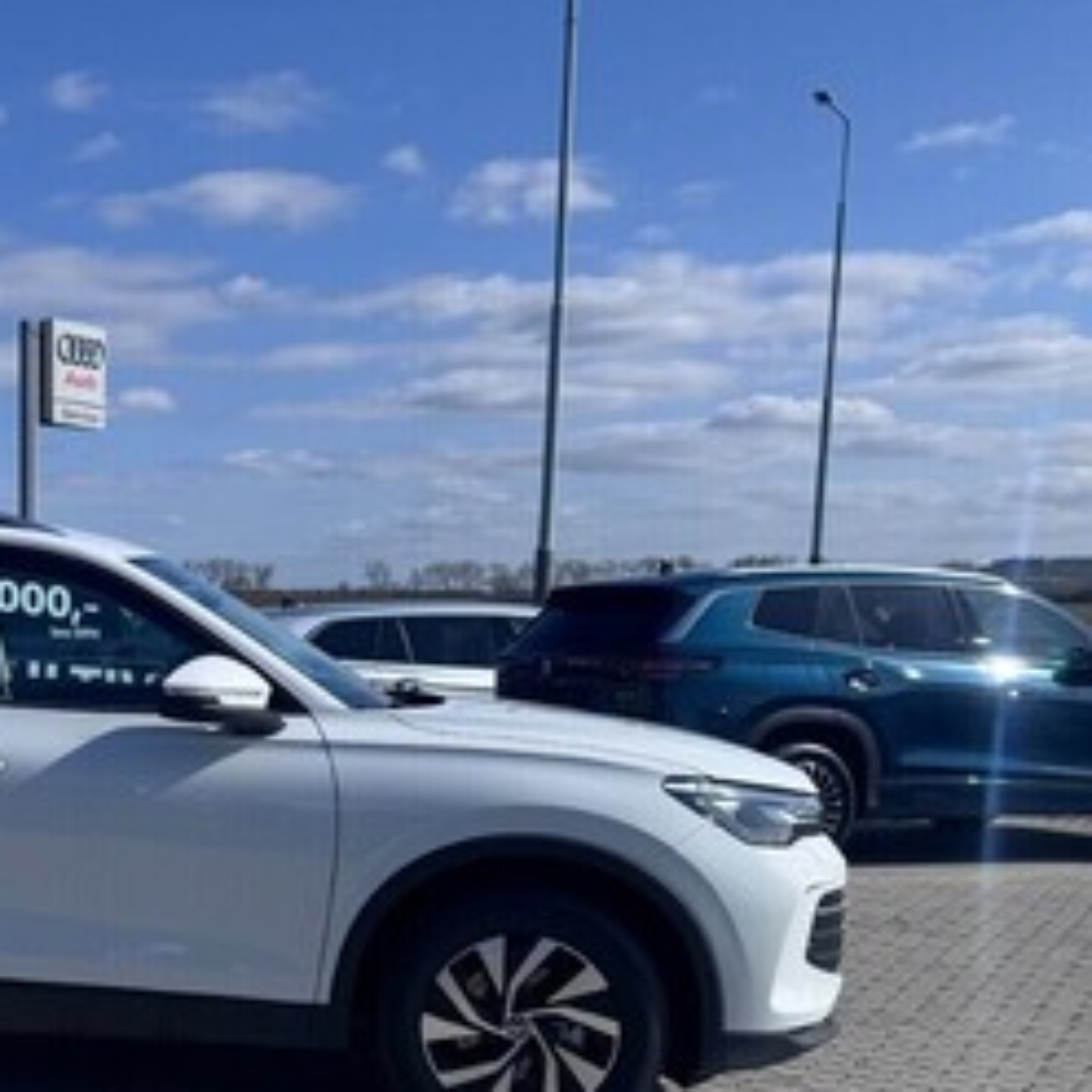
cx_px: 62
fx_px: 1677
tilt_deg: -7.4
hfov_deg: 33.7
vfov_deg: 35.2
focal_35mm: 47
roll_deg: -0.7
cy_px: 830
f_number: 1.78
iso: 80
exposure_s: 1/6410
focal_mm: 6.76
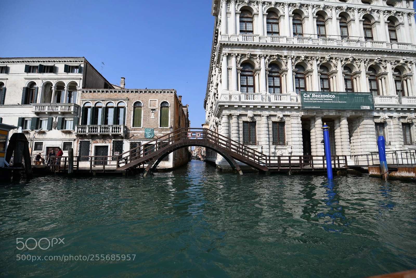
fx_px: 173
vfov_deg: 77.3
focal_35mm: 15
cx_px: 208
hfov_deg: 100.4
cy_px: 139
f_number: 2.8
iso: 100
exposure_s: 1/3200
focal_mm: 15
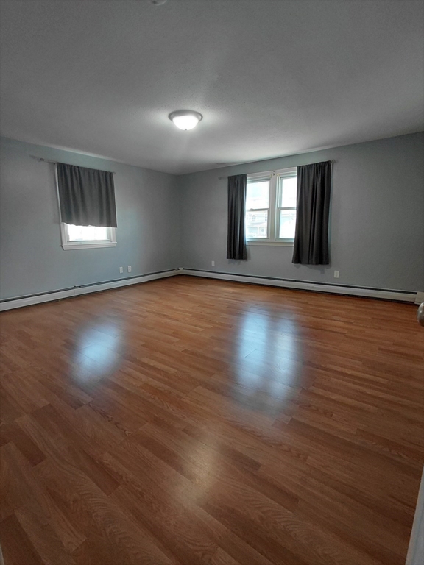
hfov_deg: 78.1
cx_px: 212
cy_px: 282
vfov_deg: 94.5
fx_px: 261
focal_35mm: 16
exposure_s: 1/60
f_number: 2.2
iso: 64
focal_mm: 1.64
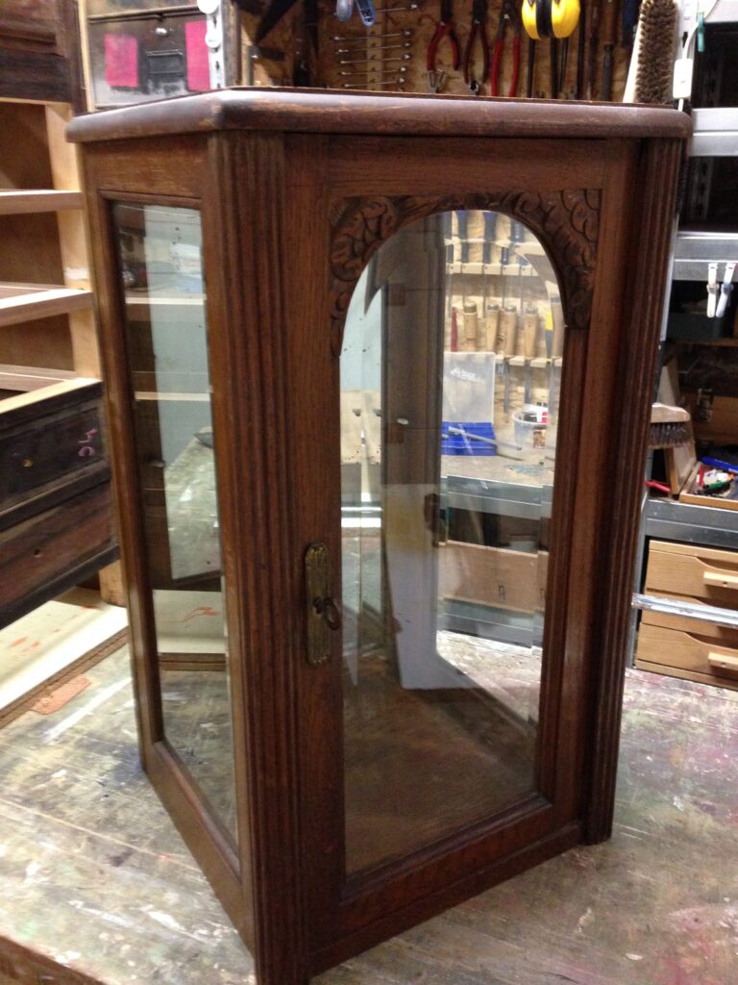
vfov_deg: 55.4
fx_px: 938
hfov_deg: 42.9
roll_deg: -0.7
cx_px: 369
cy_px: 492
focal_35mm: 33
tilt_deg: -19.5
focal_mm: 4.12
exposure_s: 1/20
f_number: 2.4
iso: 400
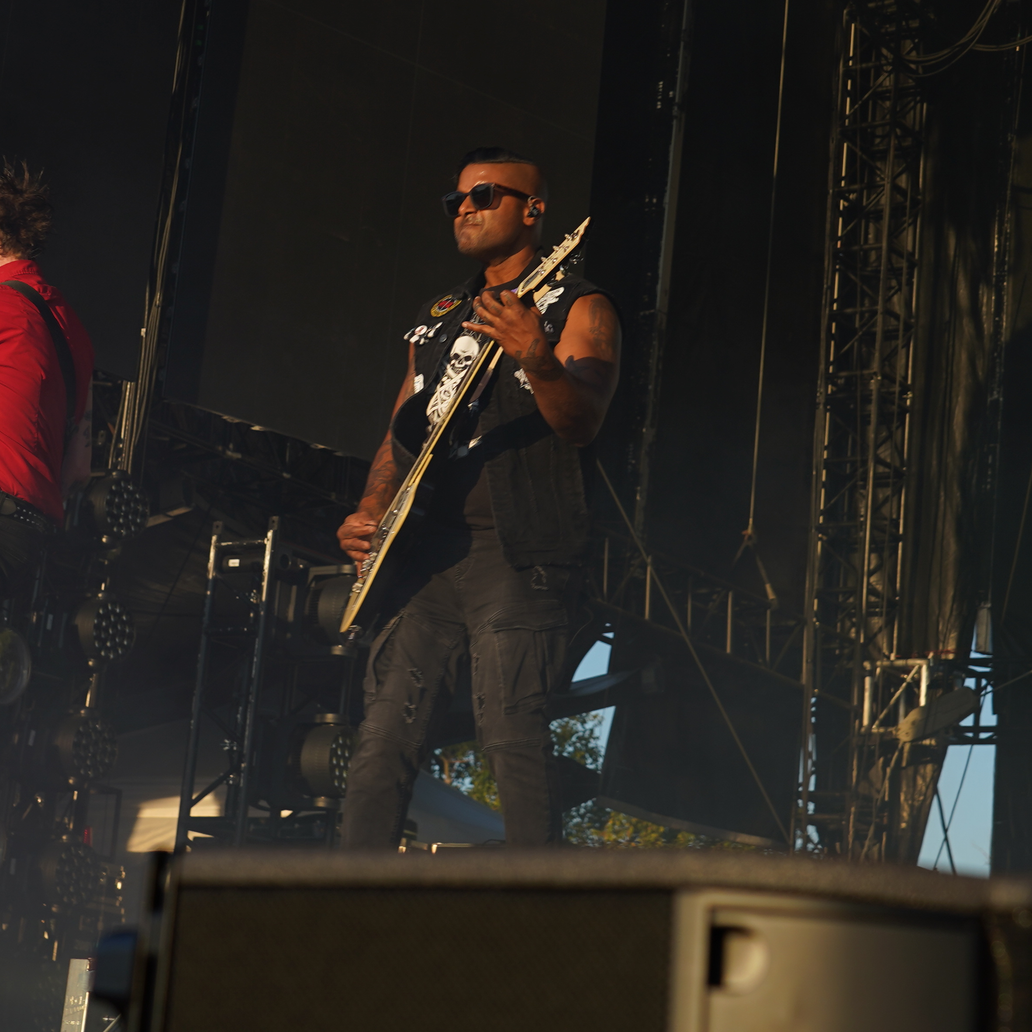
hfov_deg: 21.1
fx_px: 2766
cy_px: 385
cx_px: 428
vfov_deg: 21.1
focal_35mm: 82
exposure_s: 1/250
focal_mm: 38
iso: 100
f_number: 5.6
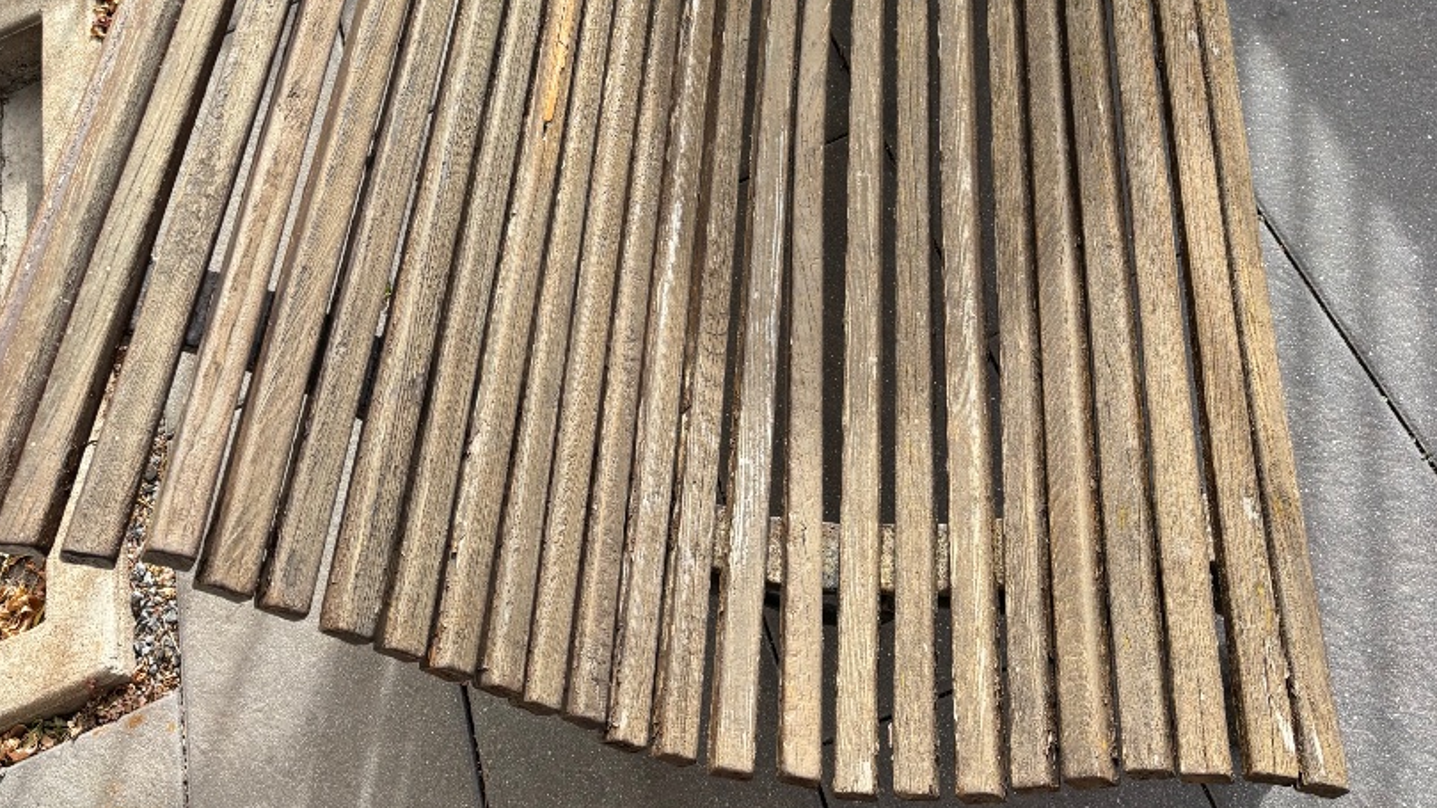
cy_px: -11
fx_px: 1600
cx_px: 645
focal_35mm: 42
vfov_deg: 26.7
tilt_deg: -47.3
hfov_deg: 48.3
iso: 50
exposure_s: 1/1058
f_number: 1.6
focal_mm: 5.96
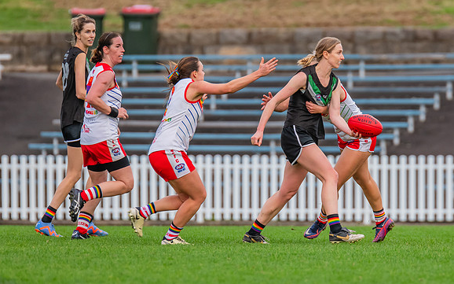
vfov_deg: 1.8
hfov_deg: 2.9
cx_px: 323
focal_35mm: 727
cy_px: 99
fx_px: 8993
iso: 800
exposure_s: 1/1000
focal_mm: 420
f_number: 5
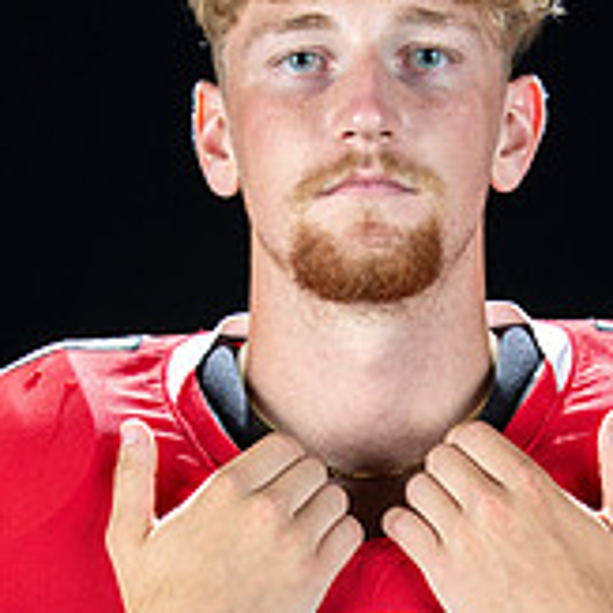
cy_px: 542
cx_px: 376
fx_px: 2625
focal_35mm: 131
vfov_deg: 13.2
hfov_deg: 13.3
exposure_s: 1/160
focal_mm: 56
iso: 320
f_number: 9
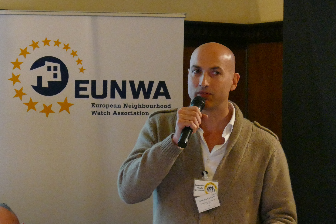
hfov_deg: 8.6
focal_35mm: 240
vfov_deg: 5.7
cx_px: 215
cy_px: 173
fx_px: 2240
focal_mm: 50.69
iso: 3200
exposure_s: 1/125
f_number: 3.9
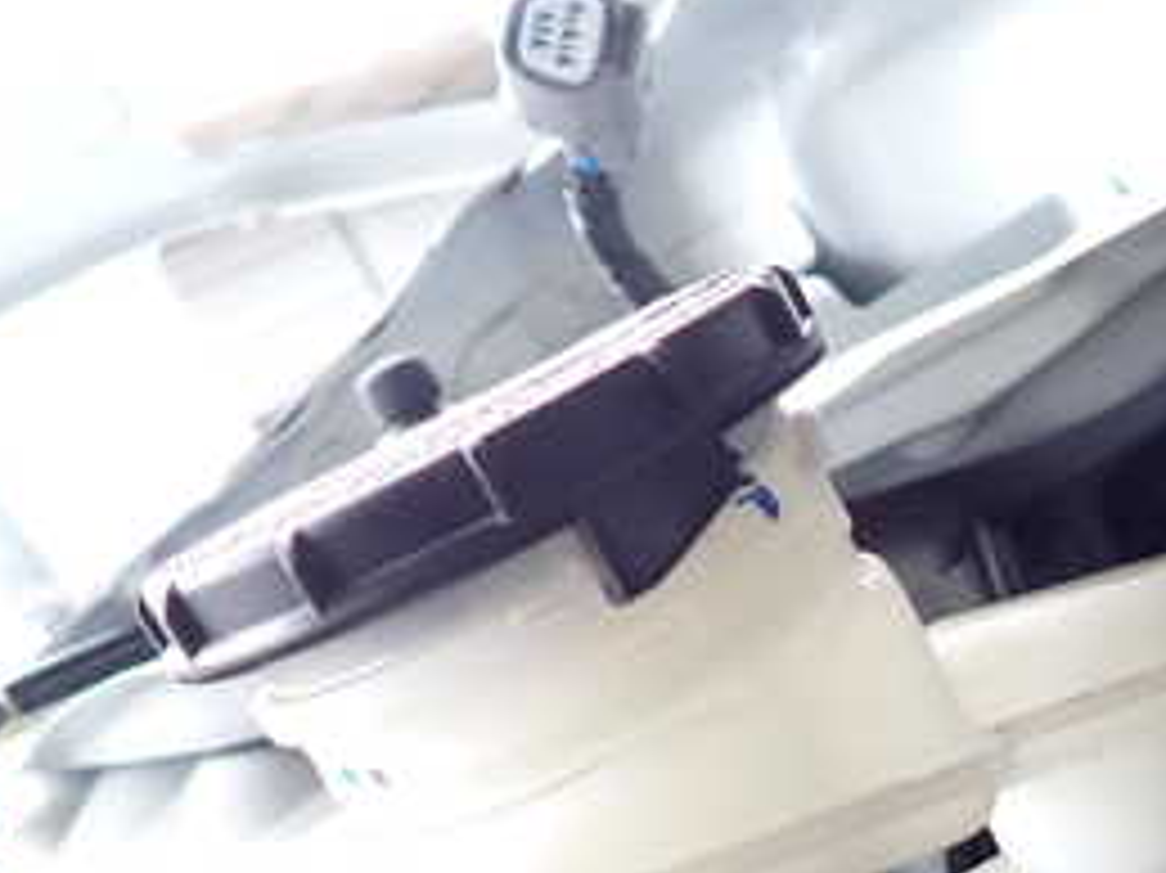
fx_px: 1953
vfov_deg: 24.2
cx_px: 1013
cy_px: 846
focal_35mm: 58
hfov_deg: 31.9
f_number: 2
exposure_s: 1/125
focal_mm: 4.5
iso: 160
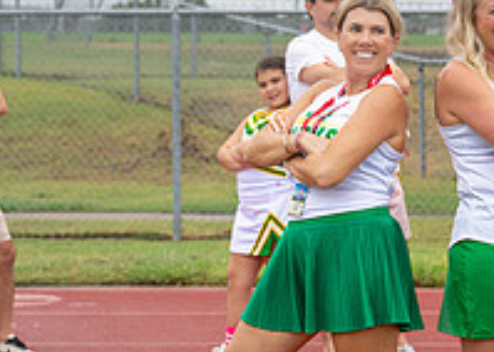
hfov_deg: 15.1
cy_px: 168
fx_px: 1851
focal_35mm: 132
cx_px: 431
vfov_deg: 10.9
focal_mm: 42.4
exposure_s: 1/1250
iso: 320
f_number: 2.8
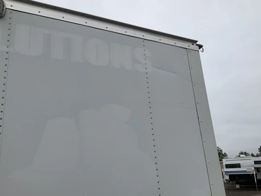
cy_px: 102
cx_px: 128
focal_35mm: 31
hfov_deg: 58.3
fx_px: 234
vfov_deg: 45.5
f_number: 1.8
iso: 25
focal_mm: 3
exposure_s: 1/2320
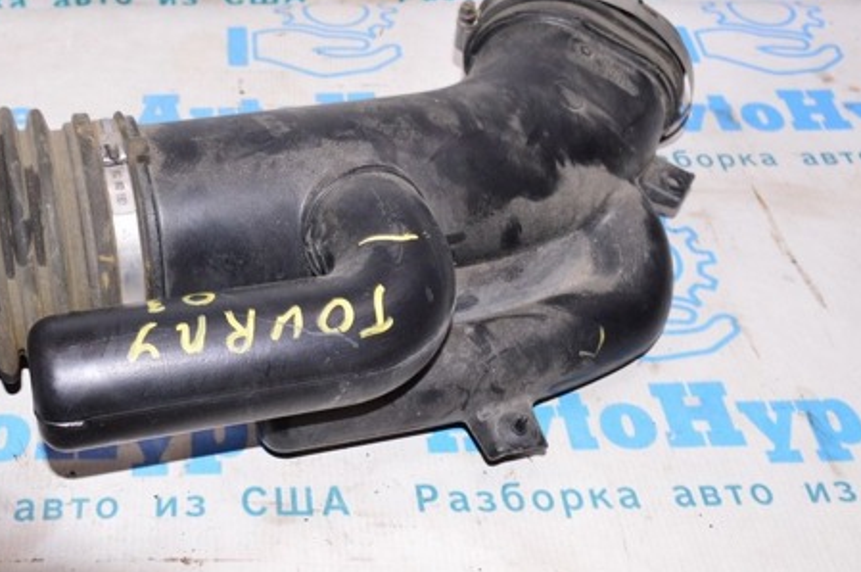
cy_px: 279
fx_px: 1122
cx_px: 251
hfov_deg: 41.1
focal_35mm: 47
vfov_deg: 28.6
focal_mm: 22
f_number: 8
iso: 1600
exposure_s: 1/160
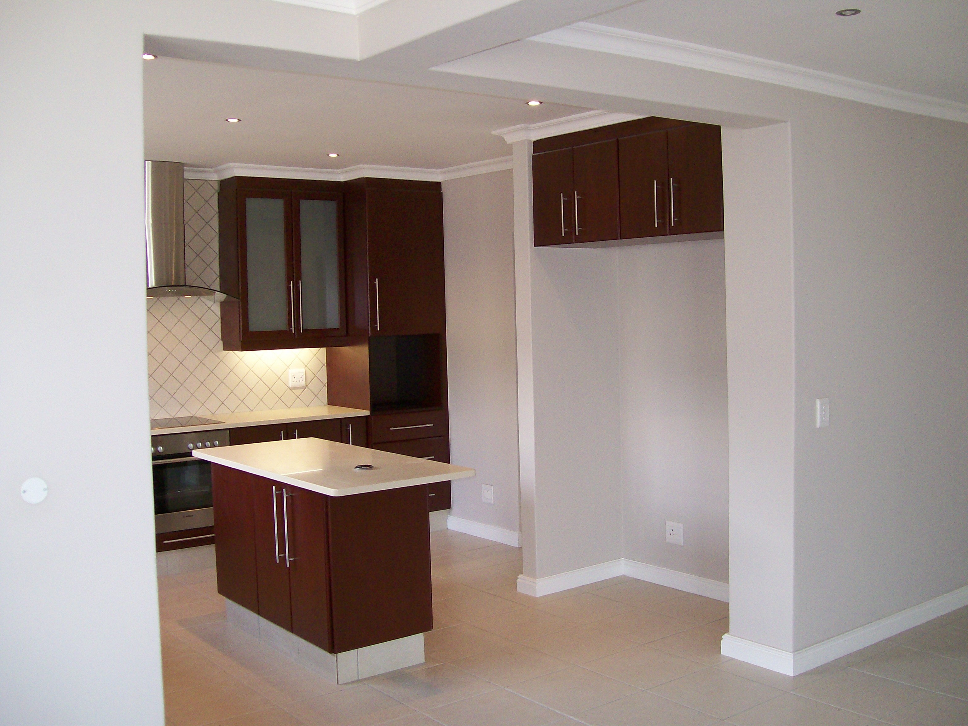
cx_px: 484
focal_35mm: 36
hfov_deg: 51.4
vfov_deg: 39.7
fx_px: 1007
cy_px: 363
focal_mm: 6
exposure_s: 1/64
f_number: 2.7
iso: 140
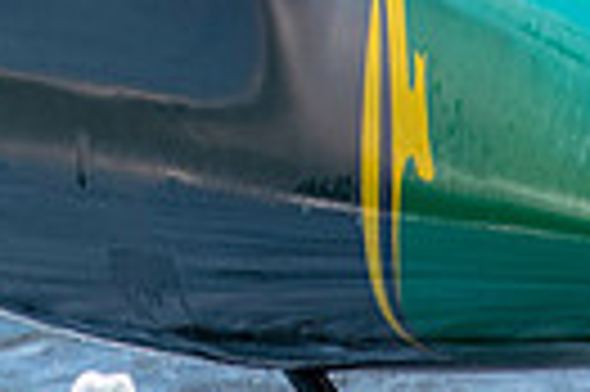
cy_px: -255
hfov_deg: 0.7
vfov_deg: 0.5
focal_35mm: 2790
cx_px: 54
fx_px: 45668
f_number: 5.6
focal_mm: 420
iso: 500
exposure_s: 1/2000
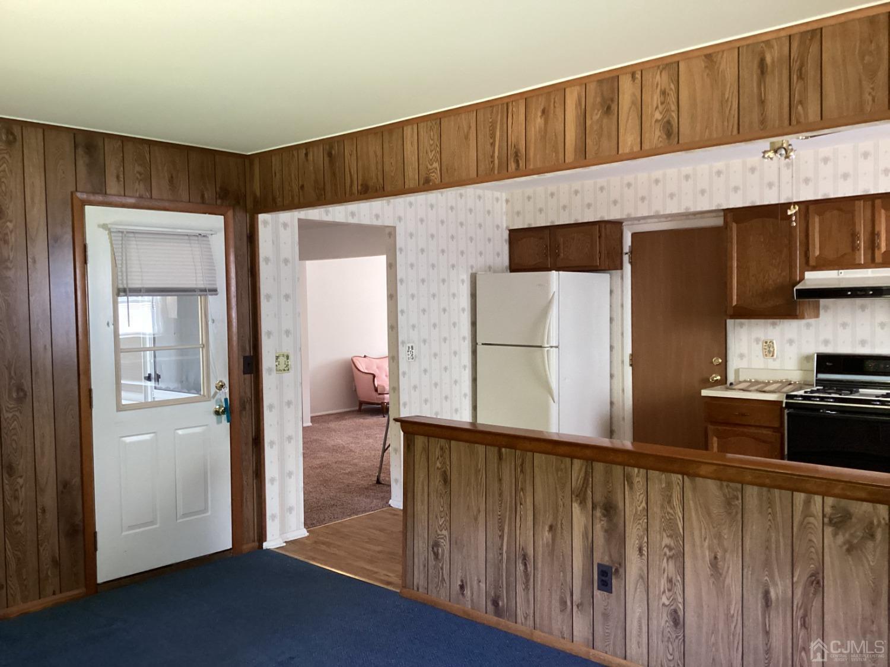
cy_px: 334
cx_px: 445
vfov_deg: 45.4
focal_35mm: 31
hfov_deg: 58.4
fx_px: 797
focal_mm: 3.3
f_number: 2.4
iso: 320
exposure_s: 1/50
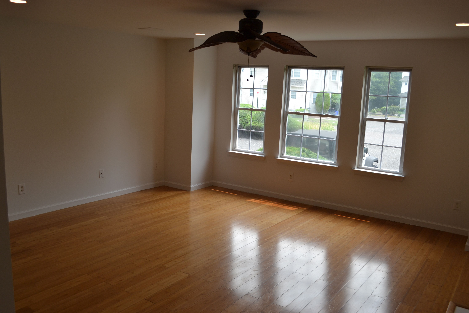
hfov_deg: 60.3
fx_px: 404
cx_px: 236
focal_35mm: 31
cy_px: 155
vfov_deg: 42.3
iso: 140
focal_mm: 20
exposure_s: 1/125
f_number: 5.6
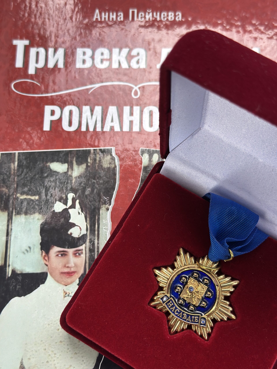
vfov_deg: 39.7
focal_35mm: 48
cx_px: 138
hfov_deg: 30.3
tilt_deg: -73.8
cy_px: 184
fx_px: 512
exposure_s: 1/594
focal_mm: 6.86
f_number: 1.78
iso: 80
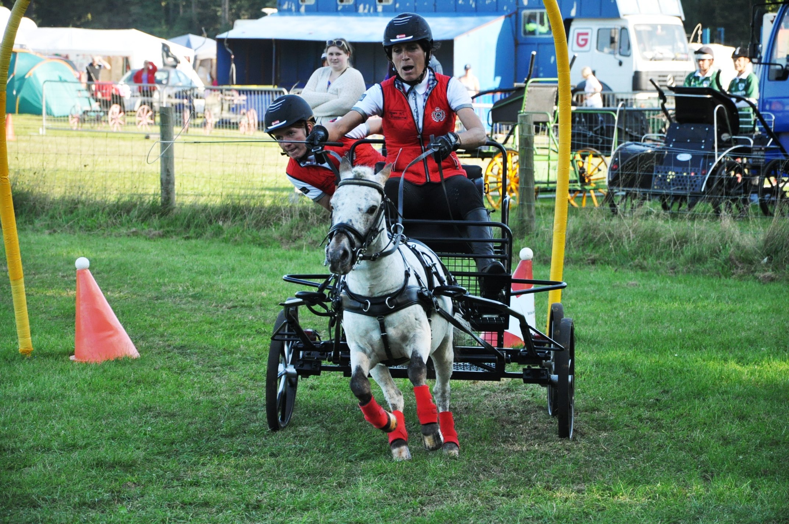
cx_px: 394
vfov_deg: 8.7
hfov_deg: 13.1
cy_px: 262
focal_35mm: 158
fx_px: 3448
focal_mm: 105
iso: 1600
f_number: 5.6
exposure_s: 1/1000
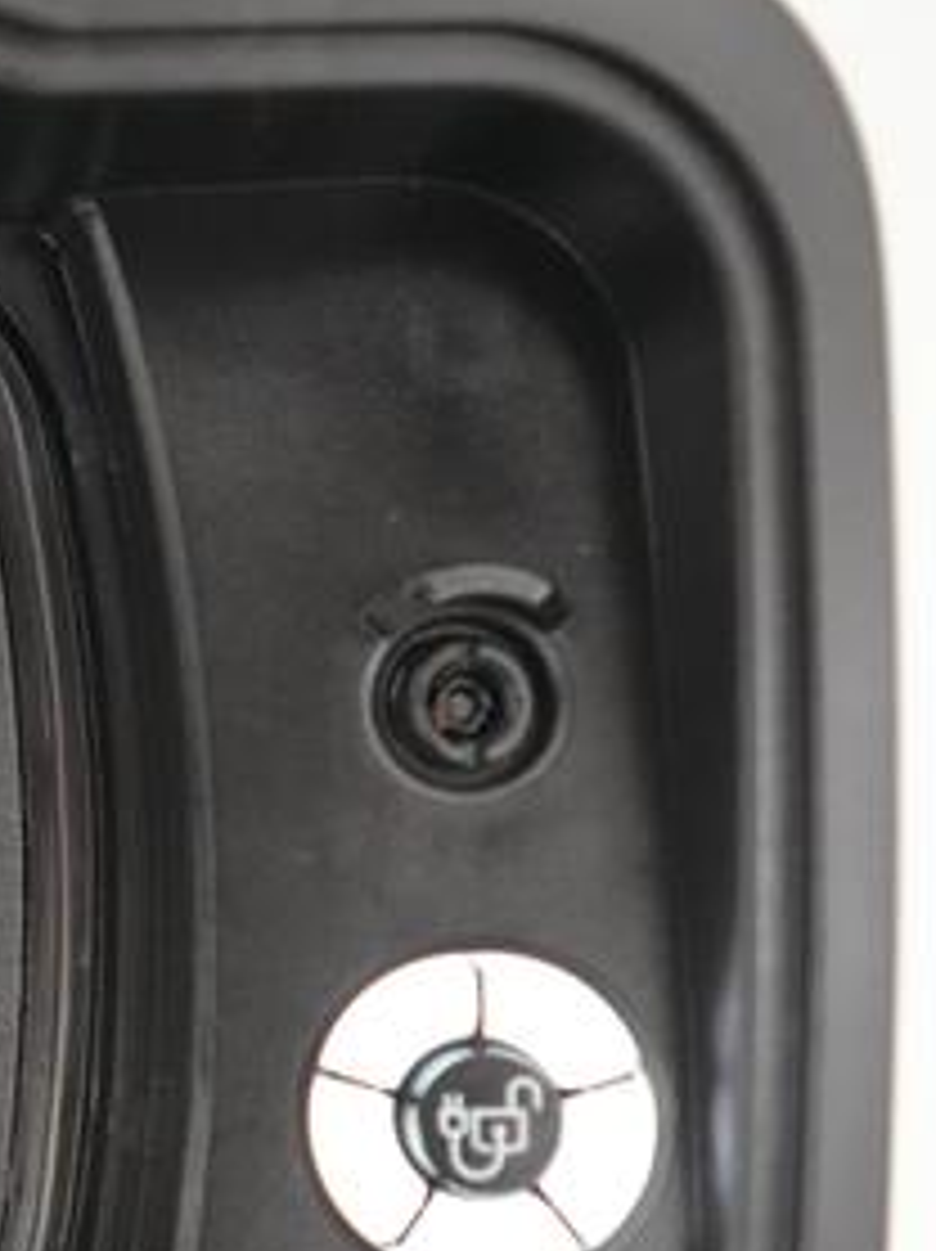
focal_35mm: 62
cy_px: 796
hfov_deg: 20.5
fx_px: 2239
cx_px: -432
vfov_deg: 31.1
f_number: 2.8
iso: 12800
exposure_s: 1/125
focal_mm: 28
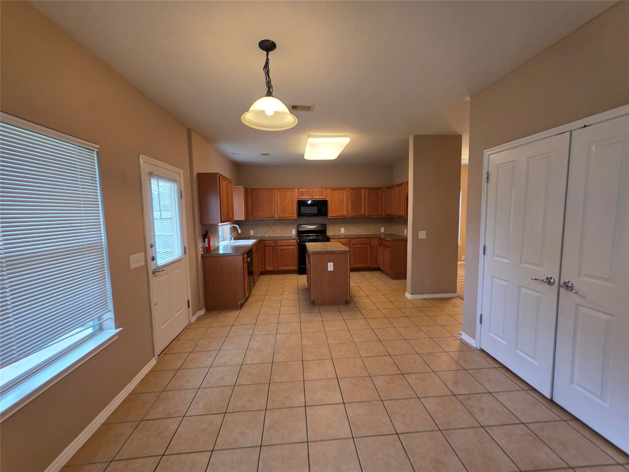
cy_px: 236
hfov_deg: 106.2
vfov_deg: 89.9
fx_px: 236
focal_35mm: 13
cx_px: 314
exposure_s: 1/120
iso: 320
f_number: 1.9
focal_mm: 2.2
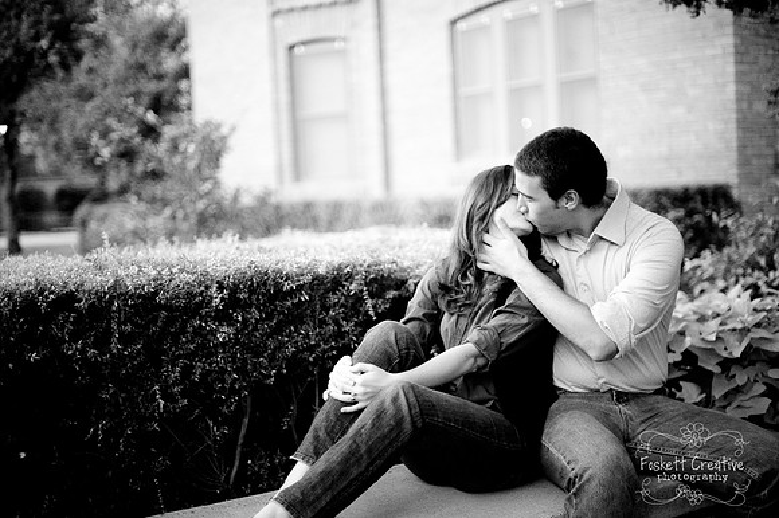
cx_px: 390
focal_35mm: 50
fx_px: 1081
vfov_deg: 27.0
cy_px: 259
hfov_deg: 39.6
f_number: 1.4
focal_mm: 50
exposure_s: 1/125
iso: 4000
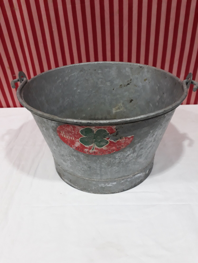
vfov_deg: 65.3
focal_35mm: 27
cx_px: 99
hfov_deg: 51.4
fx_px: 206
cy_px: 132
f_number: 1.9
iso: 160
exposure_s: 1/33
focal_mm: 3.6
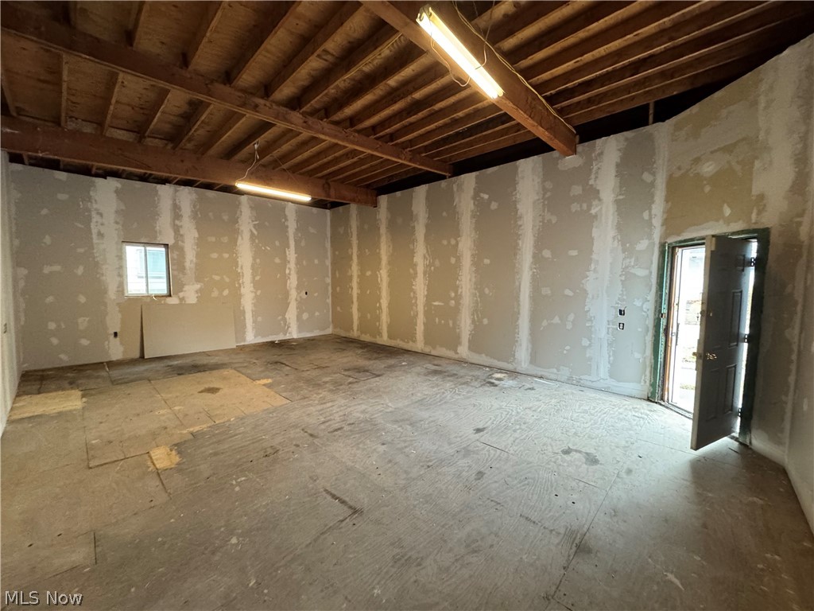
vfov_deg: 85.7
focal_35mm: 14
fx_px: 329
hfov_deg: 102.1
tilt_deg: -3.4
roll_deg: -0.3
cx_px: 407
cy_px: 306
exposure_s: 1/60
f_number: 2.2
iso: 640
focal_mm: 2.22
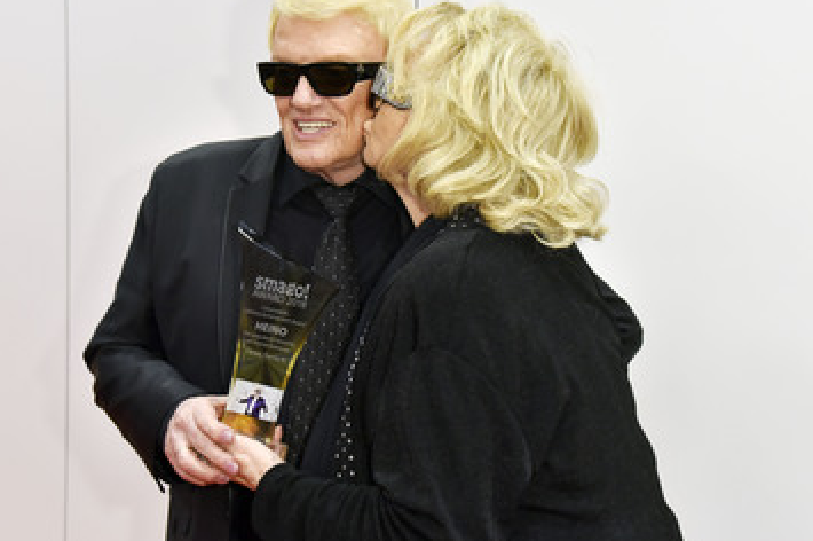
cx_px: 416
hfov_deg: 30.5
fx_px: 1489
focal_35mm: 66
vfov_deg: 20.6
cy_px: 259
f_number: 5.6
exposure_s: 1/125
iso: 1600
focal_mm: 52
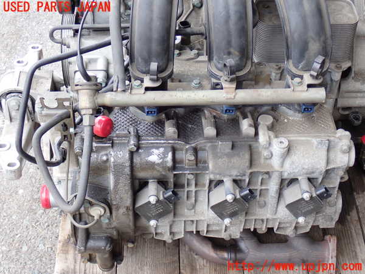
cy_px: 137
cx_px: 182
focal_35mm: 67
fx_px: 706
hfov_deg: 29.0
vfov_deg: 21.9
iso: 200
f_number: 3.8
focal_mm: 11.88
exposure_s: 1/100
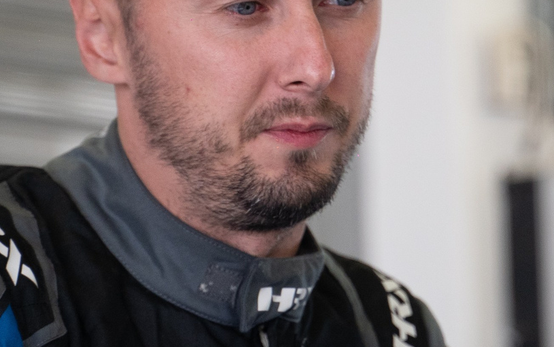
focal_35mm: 240
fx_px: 3625
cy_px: 65
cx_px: 258
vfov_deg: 5.5
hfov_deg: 8.7
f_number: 2.8
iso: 800
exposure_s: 1/320
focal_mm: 75
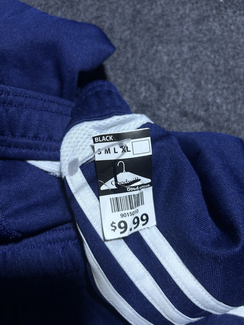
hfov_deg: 53.1
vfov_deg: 67.3
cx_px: 122
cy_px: 162
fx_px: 244
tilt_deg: -63.9
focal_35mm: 26
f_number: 1.5
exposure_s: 1/100
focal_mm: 5.7
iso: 80
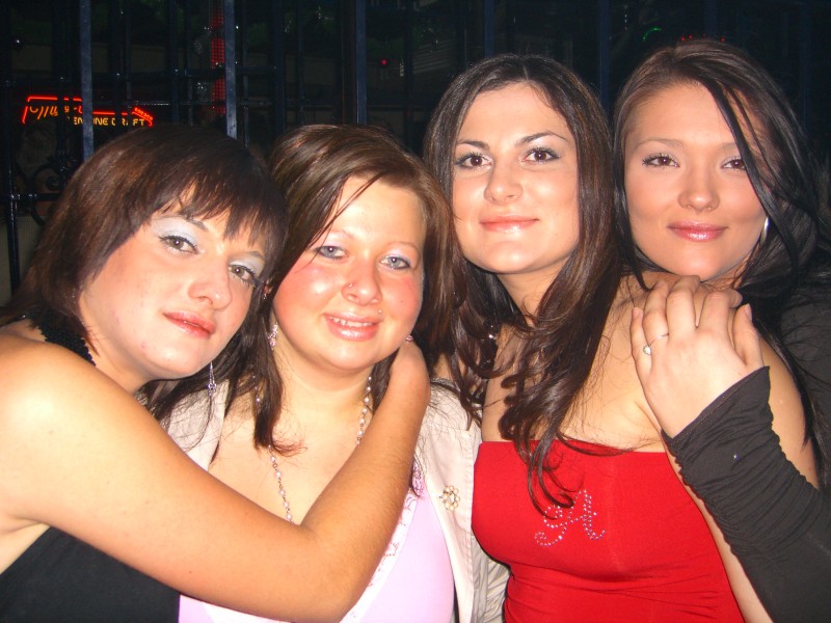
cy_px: 312
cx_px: 416
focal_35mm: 38
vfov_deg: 37.7
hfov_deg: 49.0
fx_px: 912
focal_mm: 7.9
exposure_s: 1/60
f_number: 2.8
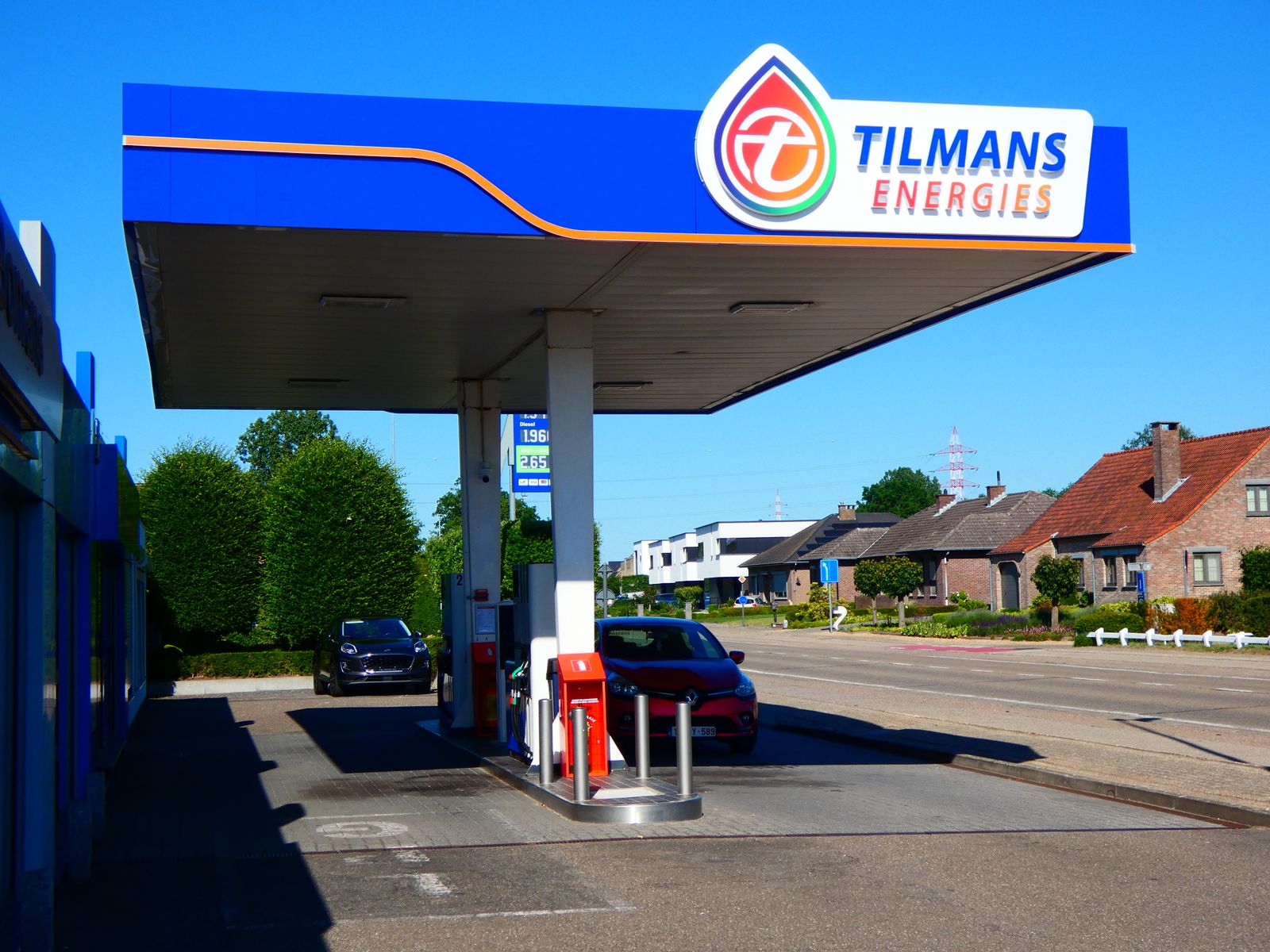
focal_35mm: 53
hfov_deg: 36.2
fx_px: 1944
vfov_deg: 27.5
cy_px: 476
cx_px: 635
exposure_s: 1/1000
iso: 80
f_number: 3.9
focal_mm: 9.5
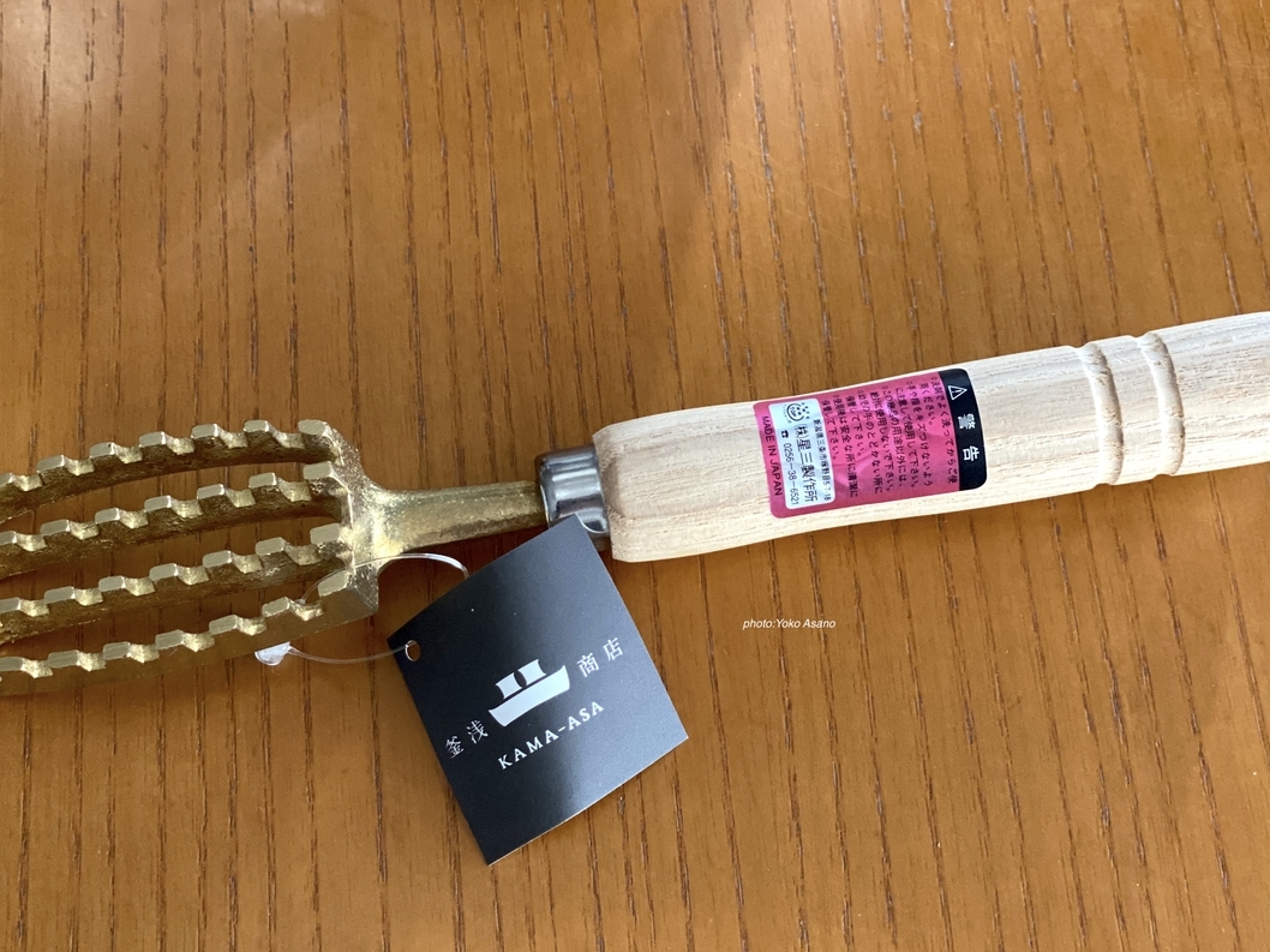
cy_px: 527
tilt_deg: -69.5
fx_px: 2164
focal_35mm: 59
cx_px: 571
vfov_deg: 24.8
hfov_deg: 32.7
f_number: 2
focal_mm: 6
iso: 400
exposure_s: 1/40
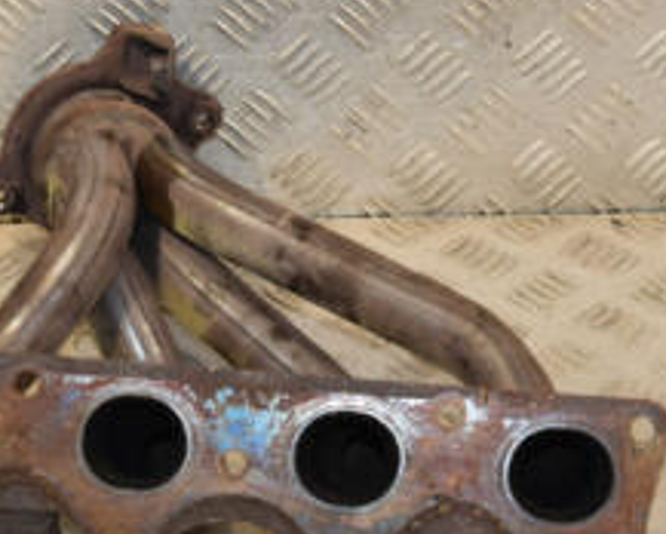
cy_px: 227
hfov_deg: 17.6
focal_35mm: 109
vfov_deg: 14.2
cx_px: 304
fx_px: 2150
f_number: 6.3
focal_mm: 28
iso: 800
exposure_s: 1/200
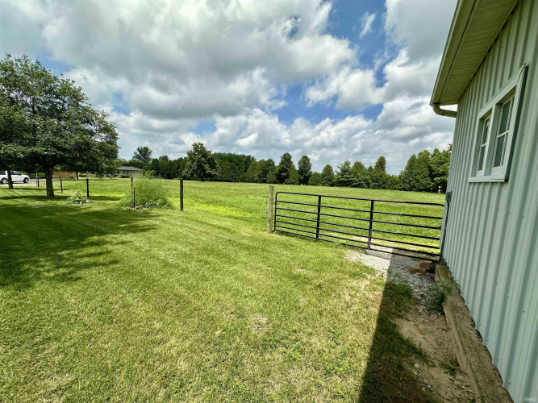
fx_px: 218
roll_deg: -2.4
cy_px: 202
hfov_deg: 102.1
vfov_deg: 85.7
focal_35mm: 14
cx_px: 269
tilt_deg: -5.3
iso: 50
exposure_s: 1/2092
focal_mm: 2.22
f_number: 2.2
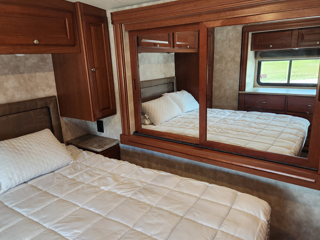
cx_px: 163
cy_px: 116
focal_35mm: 26
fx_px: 240
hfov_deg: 67.3
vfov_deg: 53.1
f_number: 1.8
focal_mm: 5.4
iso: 400
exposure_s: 1/120
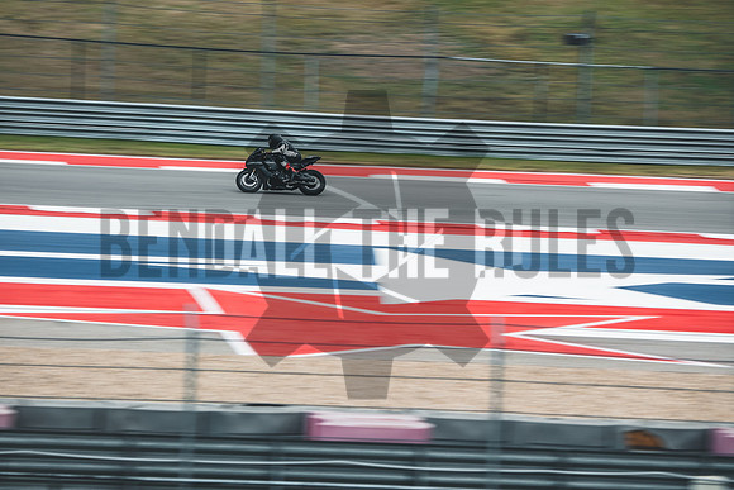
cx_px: 367
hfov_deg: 6.9
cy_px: 245
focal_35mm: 300
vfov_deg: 4.6
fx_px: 6118
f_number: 3.6
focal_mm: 200
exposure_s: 1/80
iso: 160
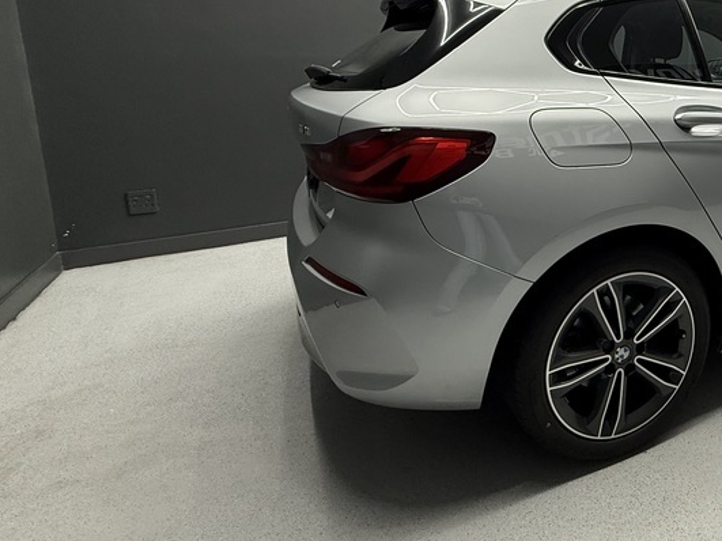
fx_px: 563
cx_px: 635
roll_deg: +0.8
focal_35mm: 27
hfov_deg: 57.2
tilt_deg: -7.9
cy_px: 140
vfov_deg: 49.4
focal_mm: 2.22
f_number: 2.2
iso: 250
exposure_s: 1/100
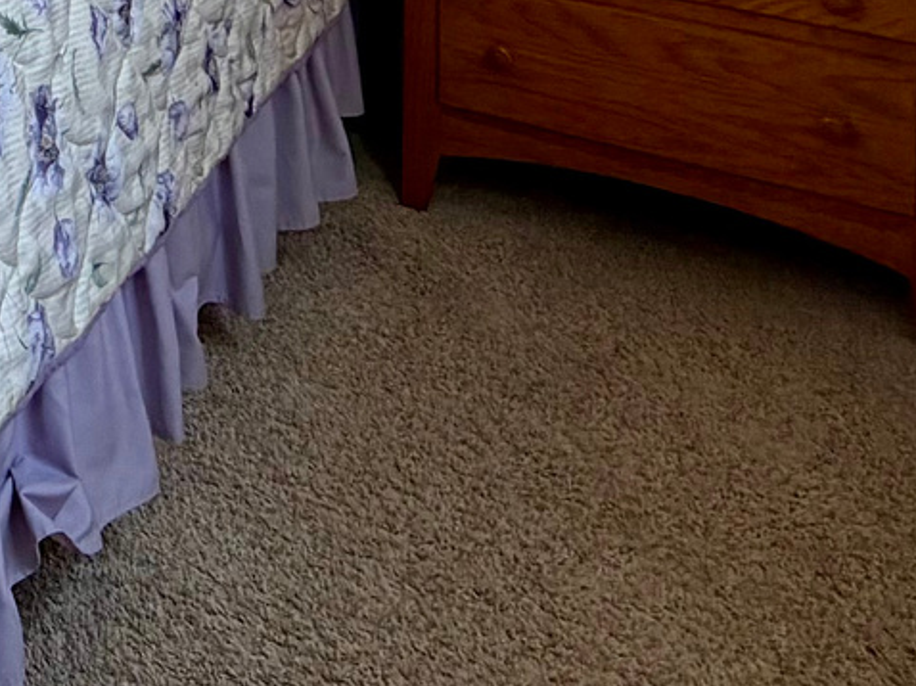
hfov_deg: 25.1
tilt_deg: -1.1
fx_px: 1587
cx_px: -431
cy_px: -525
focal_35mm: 60
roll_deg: -0.7
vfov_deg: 19.0
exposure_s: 1/120
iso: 64
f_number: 2.2
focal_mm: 2.22
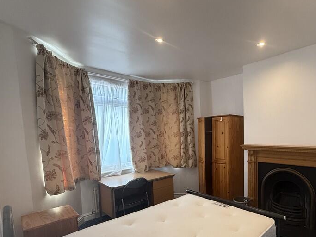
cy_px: 150
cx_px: 206
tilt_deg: -4.9
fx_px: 192
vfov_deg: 62.4
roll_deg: +1.9
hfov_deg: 76.9
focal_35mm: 21
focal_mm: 2.22
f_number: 2.2
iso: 400
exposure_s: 1/100
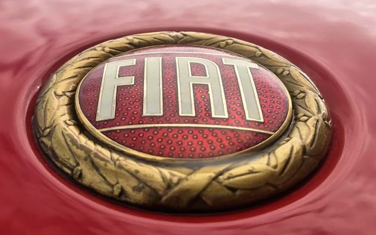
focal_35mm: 48
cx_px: 175
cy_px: 107
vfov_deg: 26.9
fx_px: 492
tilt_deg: +0.2
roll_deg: +2.0
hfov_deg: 41.8
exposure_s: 1/2660
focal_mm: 3.99
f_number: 1.8
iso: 20
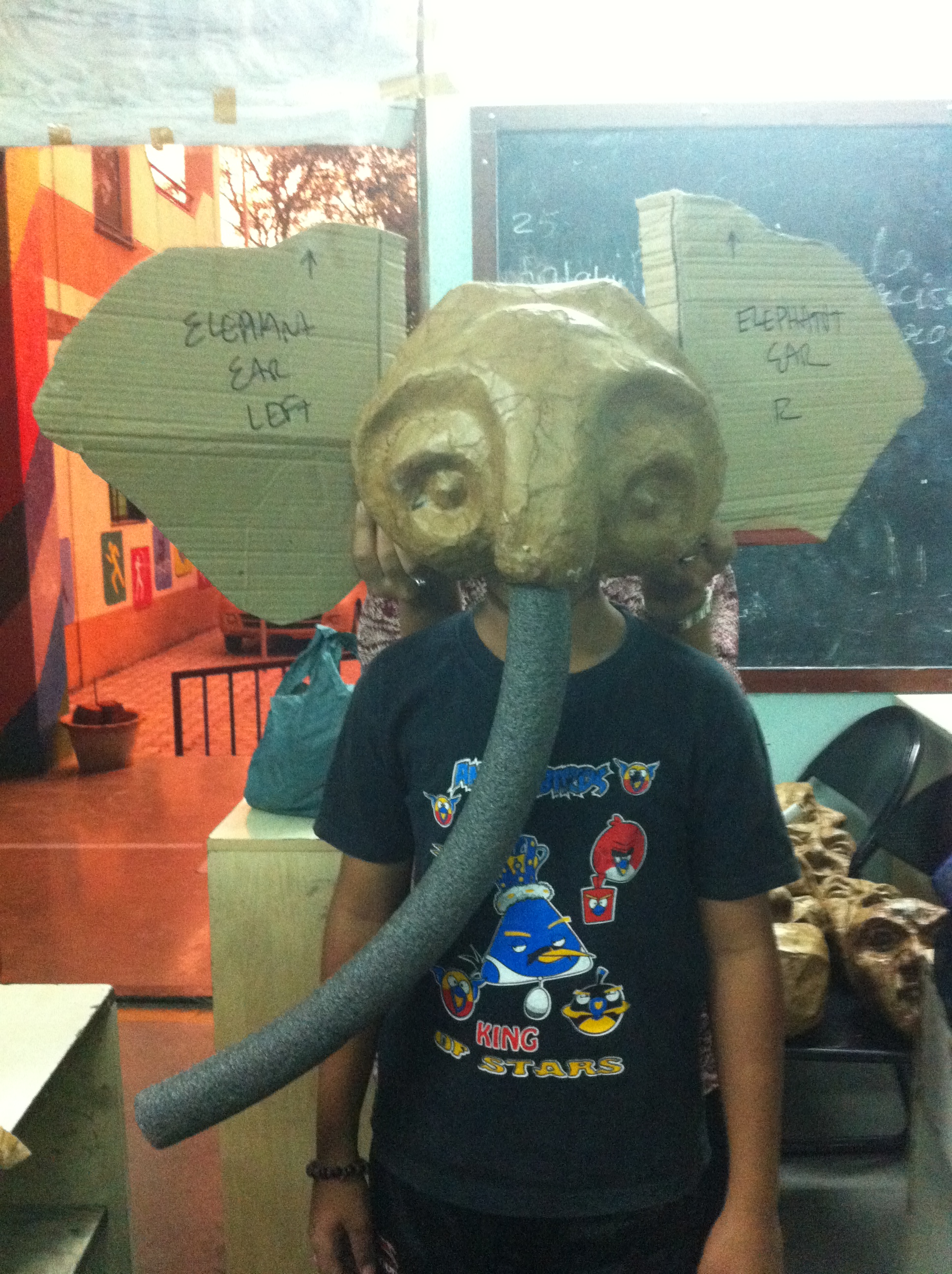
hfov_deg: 40.6
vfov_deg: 52.7
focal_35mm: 35
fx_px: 1287
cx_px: 476
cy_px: 637
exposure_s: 1/15
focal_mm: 3.85
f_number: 2.8
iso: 640
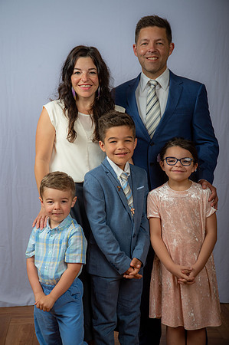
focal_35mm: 66
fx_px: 631
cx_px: 114
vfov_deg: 30.5
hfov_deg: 20.6
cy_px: 172
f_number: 6.3
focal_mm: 66
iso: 250
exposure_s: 1/200
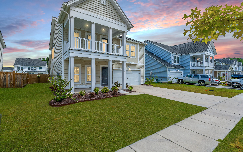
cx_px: 114
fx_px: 106
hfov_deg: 97.7
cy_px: 75
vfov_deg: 71.3
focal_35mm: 16
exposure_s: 1/500
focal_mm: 14
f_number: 9
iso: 320
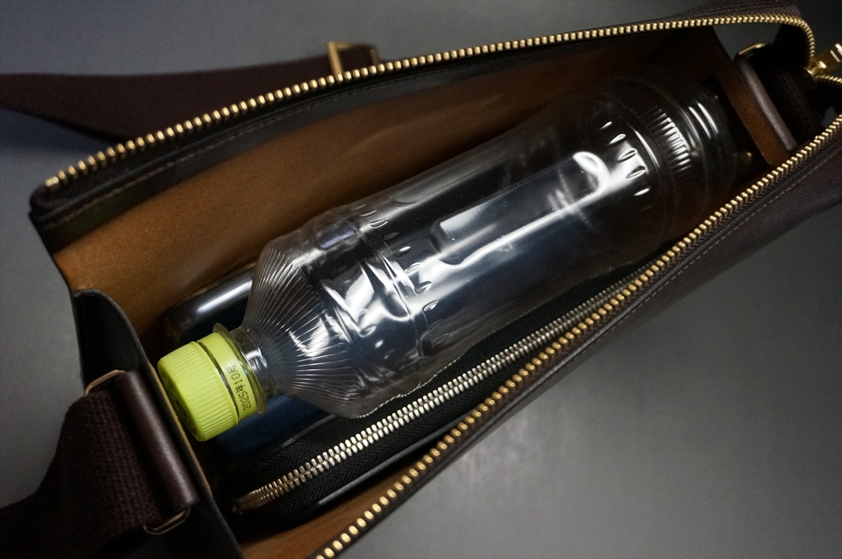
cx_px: 421
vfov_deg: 34.1
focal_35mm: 39
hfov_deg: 49.6
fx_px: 911
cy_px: 280
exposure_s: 1/160
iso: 3200
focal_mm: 26
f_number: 4.5
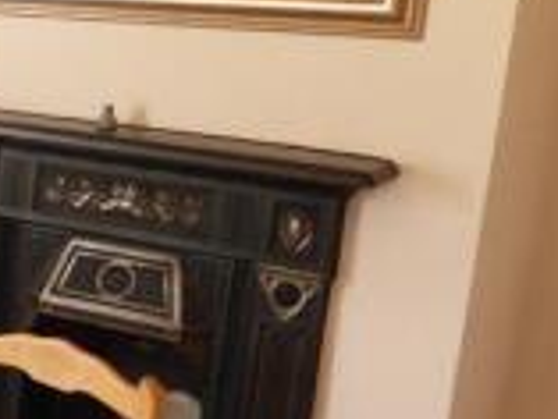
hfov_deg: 18.6
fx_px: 1436
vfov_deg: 16.5
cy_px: 325
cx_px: -354
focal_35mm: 89
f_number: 3.3
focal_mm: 4.3
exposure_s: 1/60
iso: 250
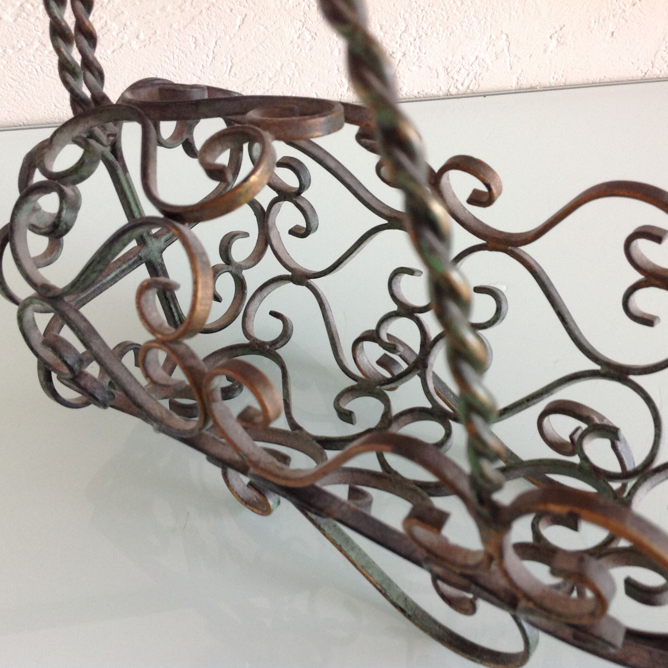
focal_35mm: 42
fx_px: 917
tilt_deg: -49.4
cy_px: 333
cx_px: 363
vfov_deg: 40.0
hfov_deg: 40.0
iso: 100
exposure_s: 1/15
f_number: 2.4
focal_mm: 4.28
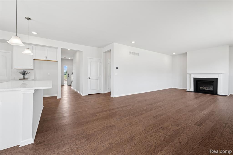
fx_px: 91
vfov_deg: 81.2
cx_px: 116
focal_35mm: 14
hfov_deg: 104.2
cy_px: 78
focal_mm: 14
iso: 100
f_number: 9
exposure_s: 1/2.5
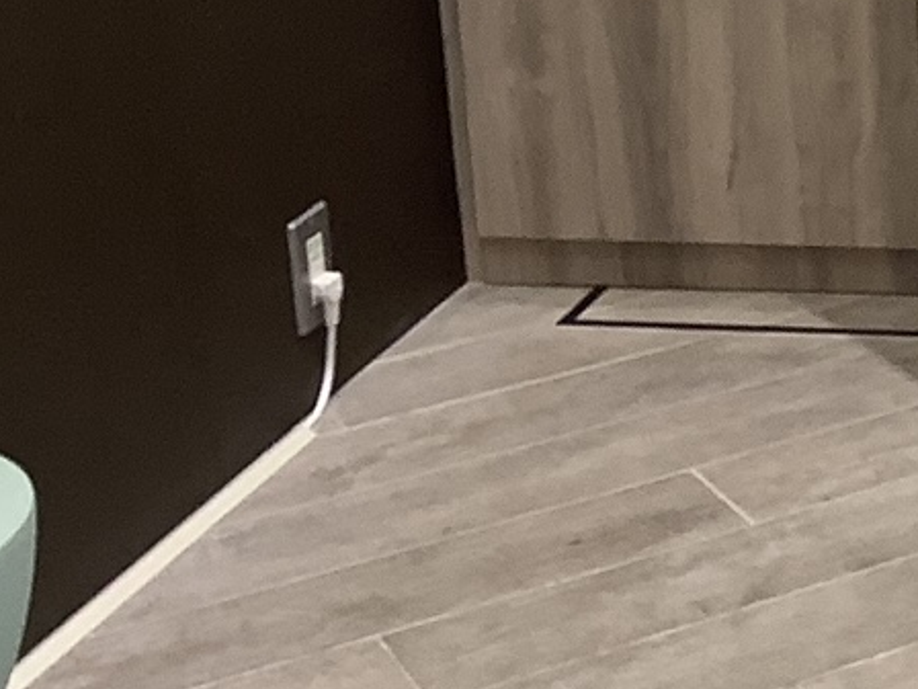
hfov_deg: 15.8
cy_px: -170
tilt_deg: -14.1
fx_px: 2997
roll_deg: -0.3
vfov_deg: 12.7
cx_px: 1438
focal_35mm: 113
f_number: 2.4
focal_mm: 3.3
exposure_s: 1/50
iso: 64
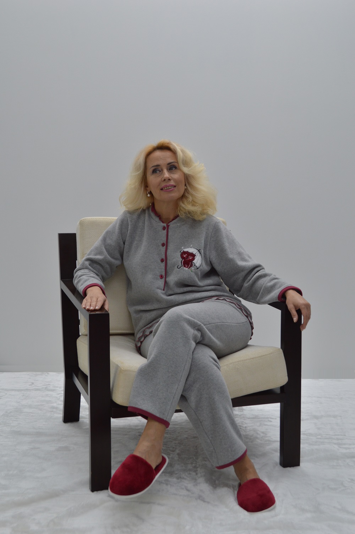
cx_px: 178
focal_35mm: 45
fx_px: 667
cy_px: 267
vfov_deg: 43.6
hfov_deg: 29.8
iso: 250
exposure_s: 1/60
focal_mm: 30
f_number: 5.6
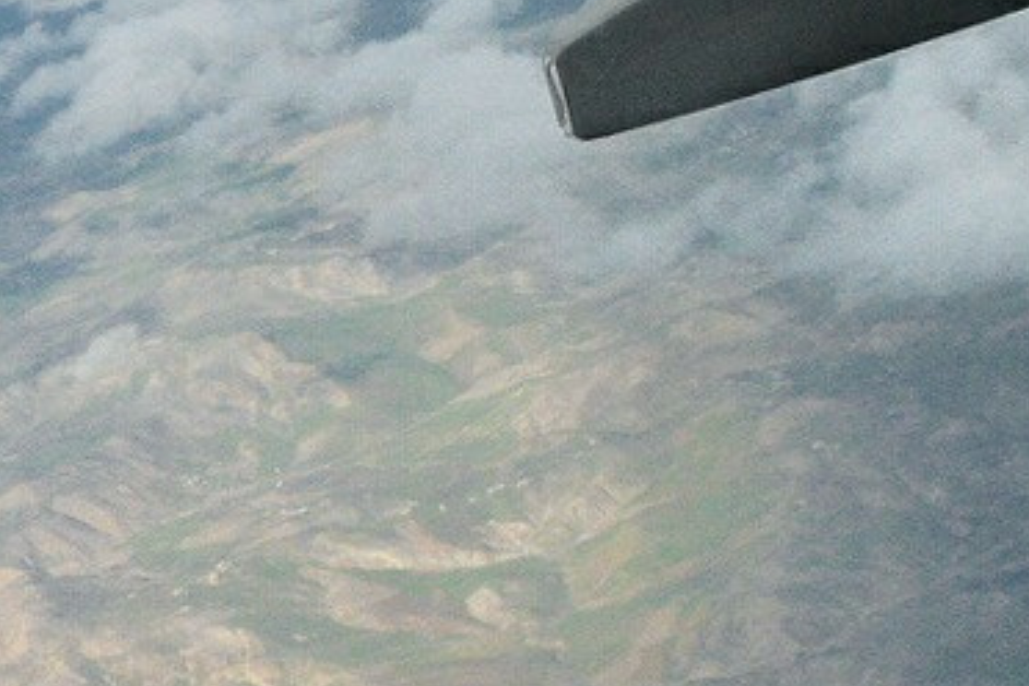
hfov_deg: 15.1
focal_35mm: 129
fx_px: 3687
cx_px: -357
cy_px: 474
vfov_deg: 10.6
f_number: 11
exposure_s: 1/400
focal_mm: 20
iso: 400
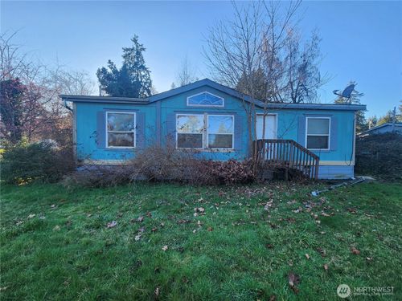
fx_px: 151
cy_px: 150
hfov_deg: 106.2
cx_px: 201
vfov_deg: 89.9
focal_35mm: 13
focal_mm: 2.2
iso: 50
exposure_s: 1/296
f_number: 2.2
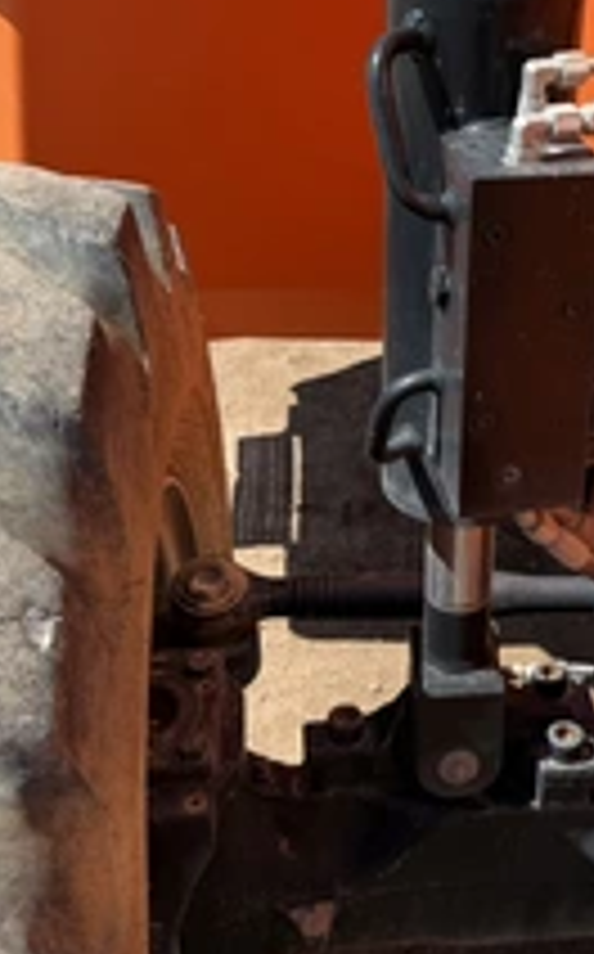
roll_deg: -0.4
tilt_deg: -30.8
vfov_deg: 41.8
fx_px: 1247
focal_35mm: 48
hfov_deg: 26.4
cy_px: 423
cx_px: 459
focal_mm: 6.76
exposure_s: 1/3145
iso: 80
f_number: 1.78
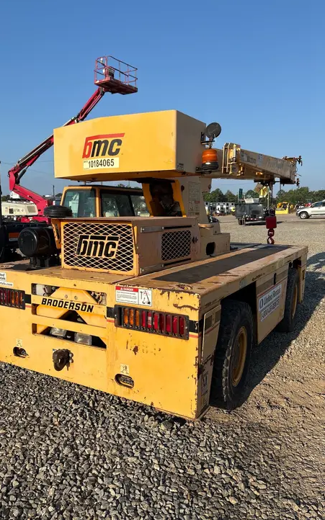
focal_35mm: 28
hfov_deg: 44.3
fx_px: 397
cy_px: 257
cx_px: 128
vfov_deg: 66.5
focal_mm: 5.96
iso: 50
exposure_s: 1/3623
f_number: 1.6
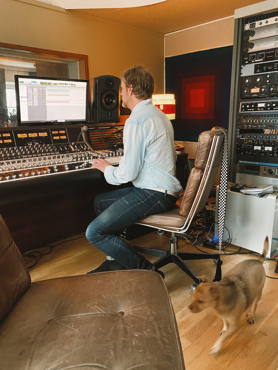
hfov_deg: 53.1
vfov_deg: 67.3
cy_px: 185
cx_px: 139
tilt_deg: -12.6
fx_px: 278
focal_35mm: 26
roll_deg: +1.5
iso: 640
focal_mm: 4.25
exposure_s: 1/30
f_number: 1.8
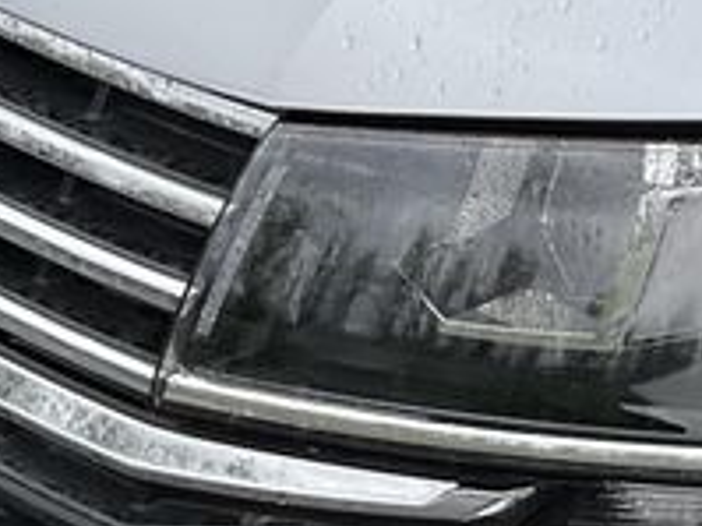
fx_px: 3547
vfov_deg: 8.5
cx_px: 1471
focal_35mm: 175
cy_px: 282
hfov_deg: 10.3
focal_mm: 3
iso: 25
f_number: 1.8
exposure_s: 1/627
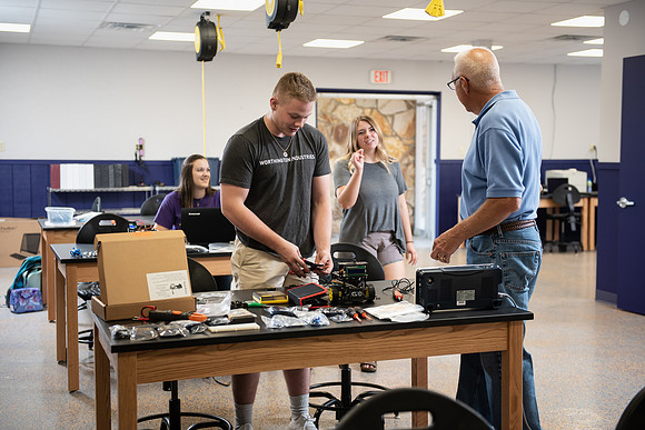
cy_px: 215
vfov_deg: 26.0
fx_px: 932
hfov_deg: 38.2
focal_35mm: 52
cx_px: 322
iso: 800
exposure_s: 1/200
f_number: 3.2
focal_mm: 52
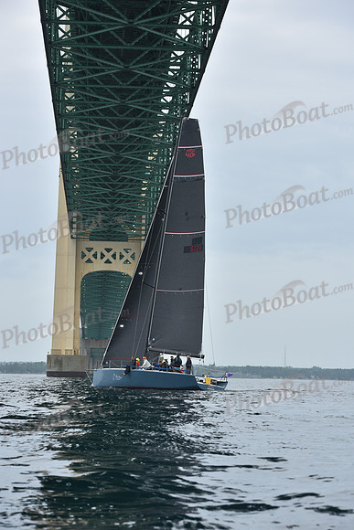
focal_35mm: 100
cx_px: 177
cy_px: 265
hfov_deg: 13.7
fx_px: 1474
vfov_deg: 20.4
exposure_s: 1/800
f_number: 6.3
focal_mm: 100
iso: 250
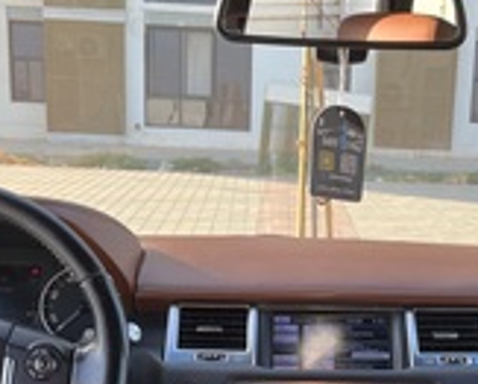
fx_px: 1006
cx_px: 348
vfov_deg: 20.9
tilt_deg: -14.4
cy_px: 385
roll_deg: -2.7
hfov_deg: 26.4
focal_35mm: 71
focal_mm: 5.1
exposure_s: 1/294
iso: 50
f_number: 1.6
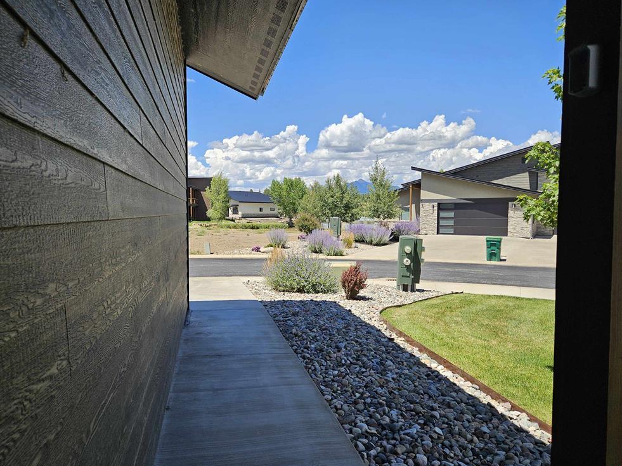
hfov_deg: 71.6
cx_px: 304
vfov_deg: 56.8
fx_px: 431
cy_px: 231
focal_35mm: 24
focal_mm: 5.4
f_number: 1.8
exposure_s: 1/1182
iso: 25
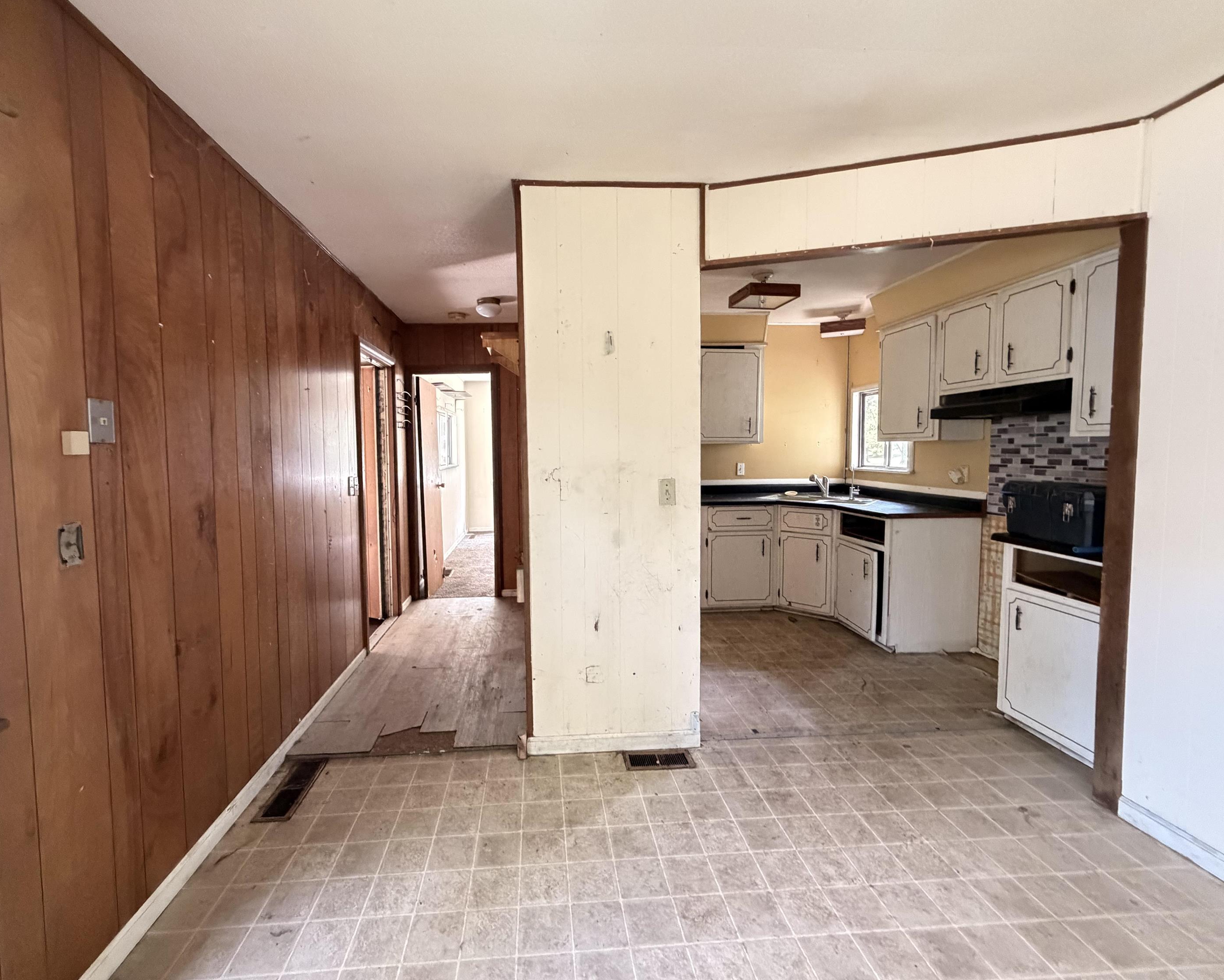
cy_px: 483
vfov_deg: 84.0
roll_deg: +1.6
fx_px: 543
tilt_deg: -2.7
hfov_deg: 96.7
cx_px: 571
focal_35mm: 15
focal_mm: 2.22
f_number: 2.2
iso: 800
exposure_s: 1/60
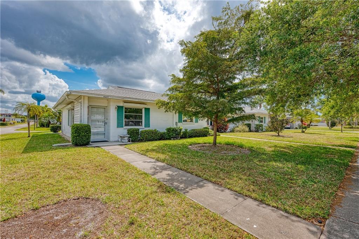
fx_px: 160
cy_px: 120
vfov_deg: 73.8
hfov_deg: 96.7
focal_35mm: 16
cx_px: 180
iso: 400
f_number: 7.1
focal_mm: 16
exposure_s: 1/800
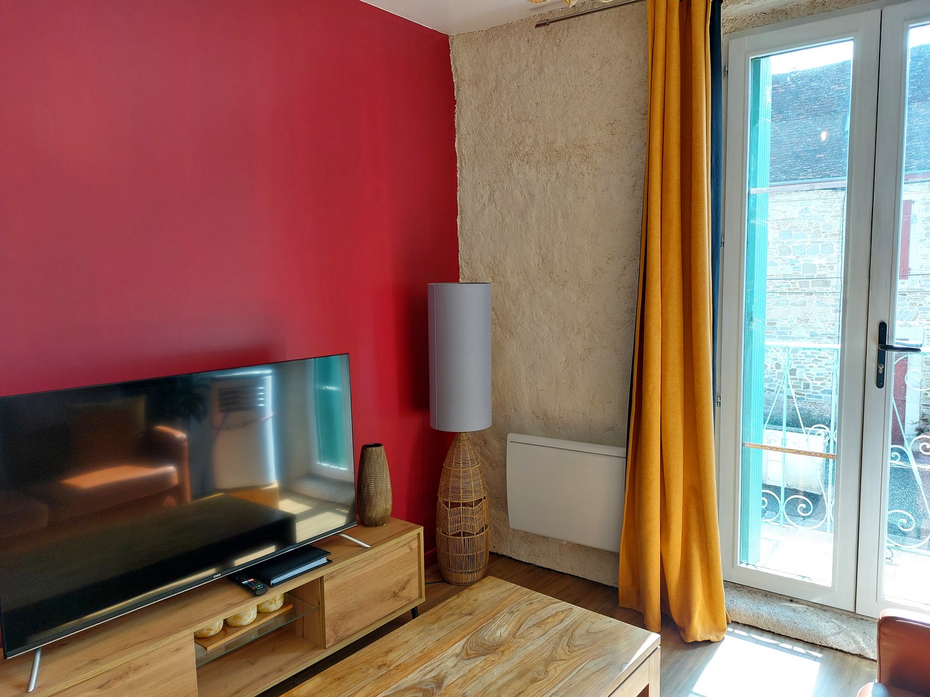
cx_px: 465
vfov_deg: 54.9
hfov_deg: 69.4
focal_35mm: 25
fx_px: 672
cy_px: 348
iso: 40
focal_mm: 5.23
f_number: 1.8
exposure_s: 1/50
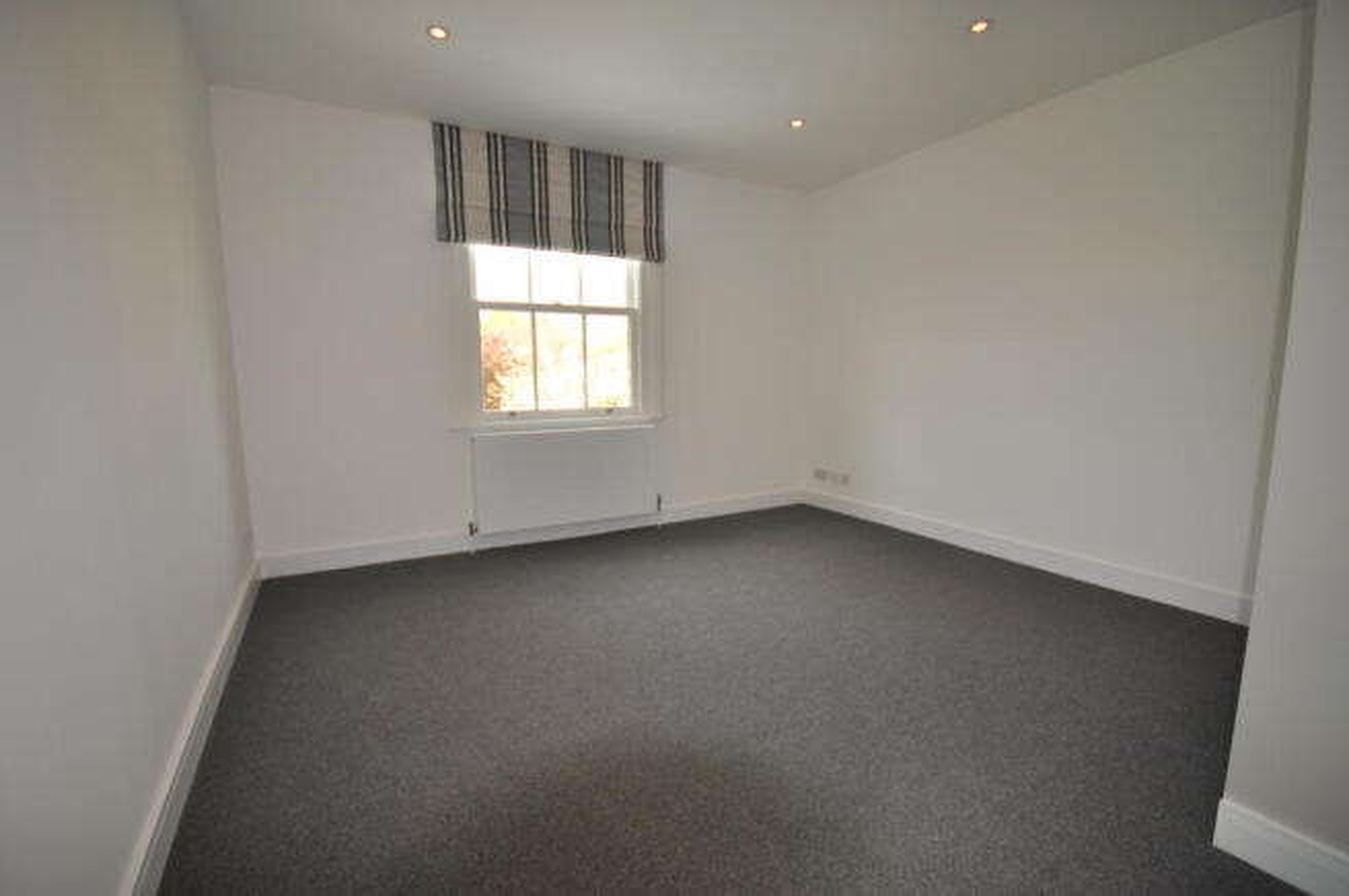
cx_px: 674
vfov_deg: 77.2
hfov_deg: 100.4
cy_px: 448
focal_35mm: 15
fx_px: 562
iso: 320
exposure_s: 1/200
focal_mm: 10
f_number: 4
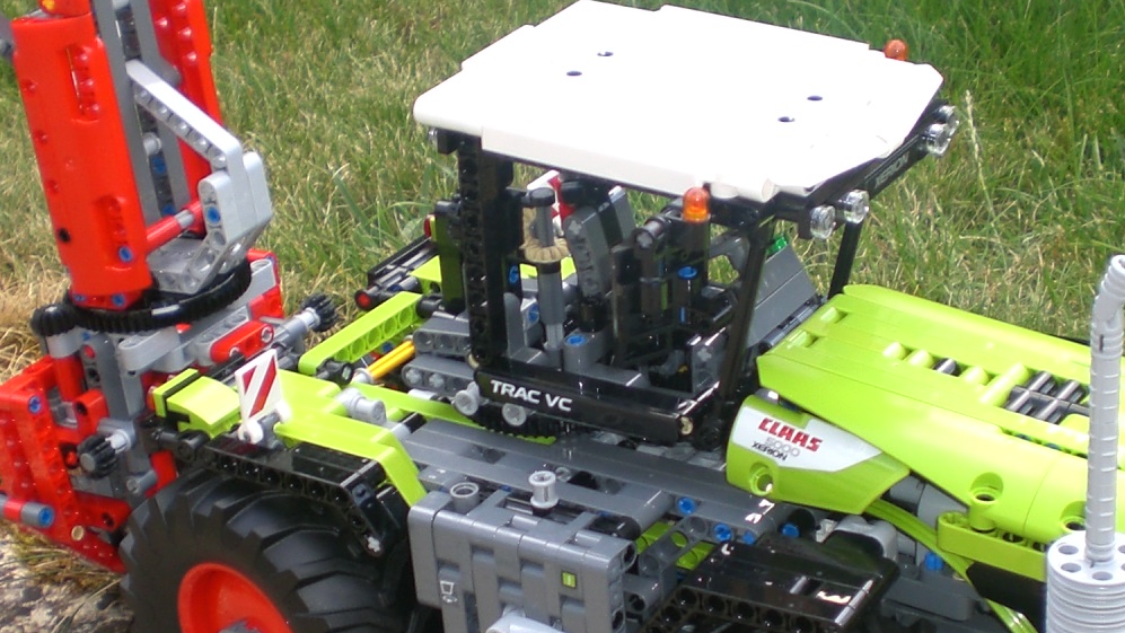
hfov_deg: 25.0
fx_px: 2536
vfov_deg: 14.2
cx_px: 605
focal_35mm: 85
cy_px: 445
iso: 50
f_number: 3.1
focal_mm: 6.3
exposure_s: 1/200
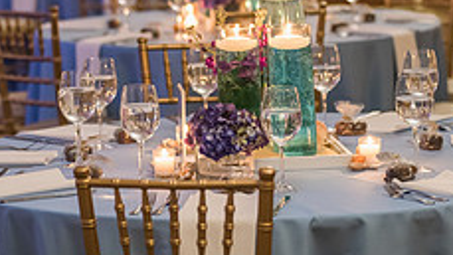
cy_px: 89
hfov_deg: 11.6
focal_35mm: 185
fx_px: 2223
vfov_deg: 6.6
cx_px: 210
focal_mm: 90
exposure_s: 1/60
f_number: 3.5
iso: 3200
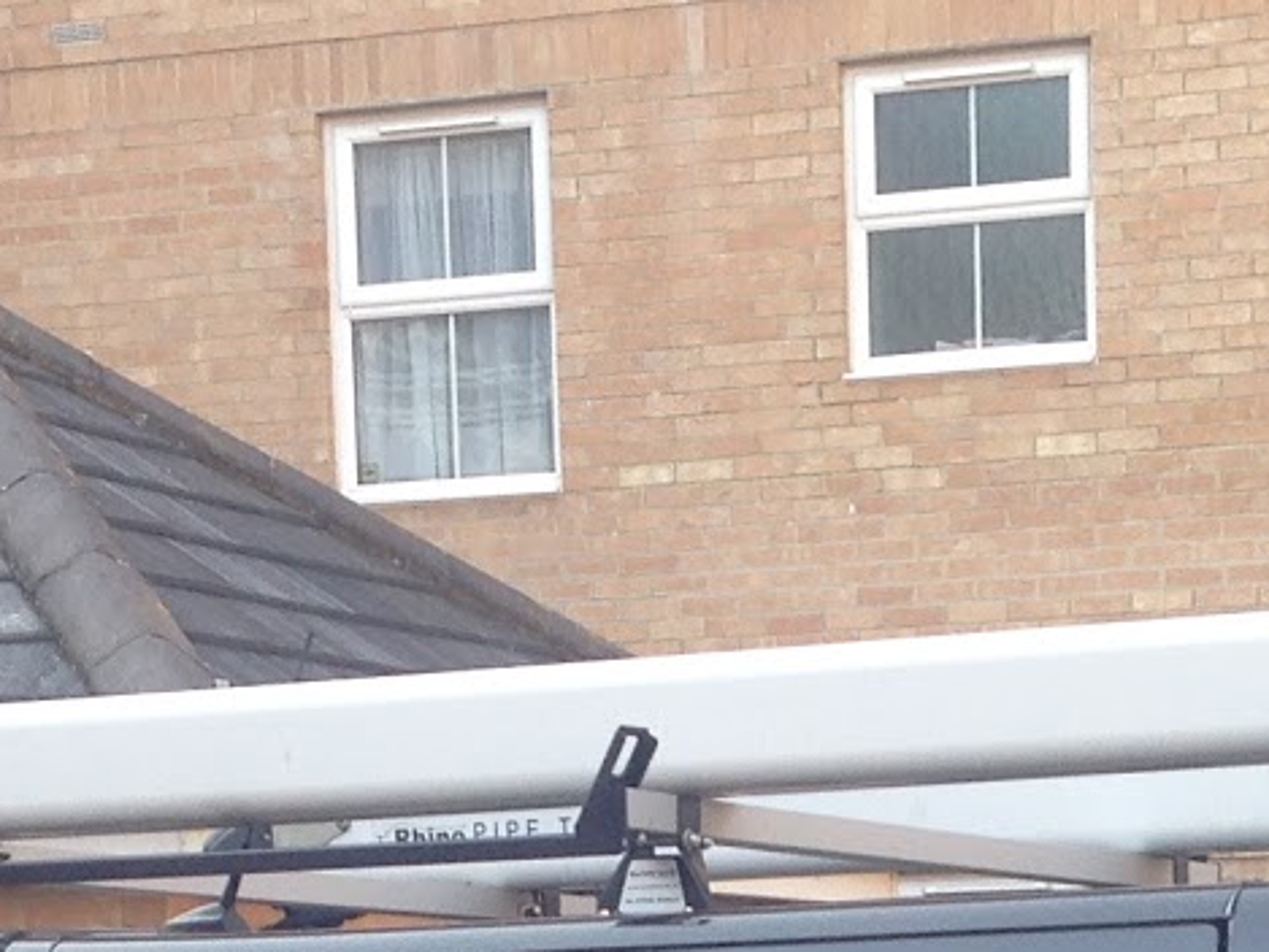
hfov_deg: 13.7
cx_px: 950
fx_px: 5280
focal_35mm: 144
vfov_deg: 9.8
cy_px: 1726
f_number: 2.4
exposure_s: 1/161
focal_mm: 4.12
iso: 50
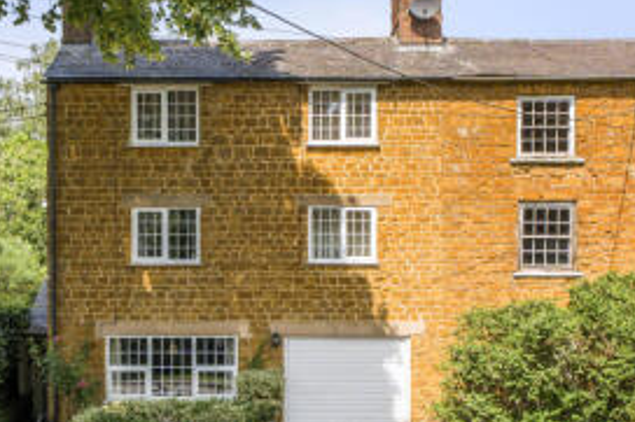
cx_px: 285
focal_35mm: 49
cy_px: 248
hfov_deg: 40.3
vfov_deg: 27.4
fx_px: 864
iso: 400
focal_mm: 19
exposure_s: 1/250
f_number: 8
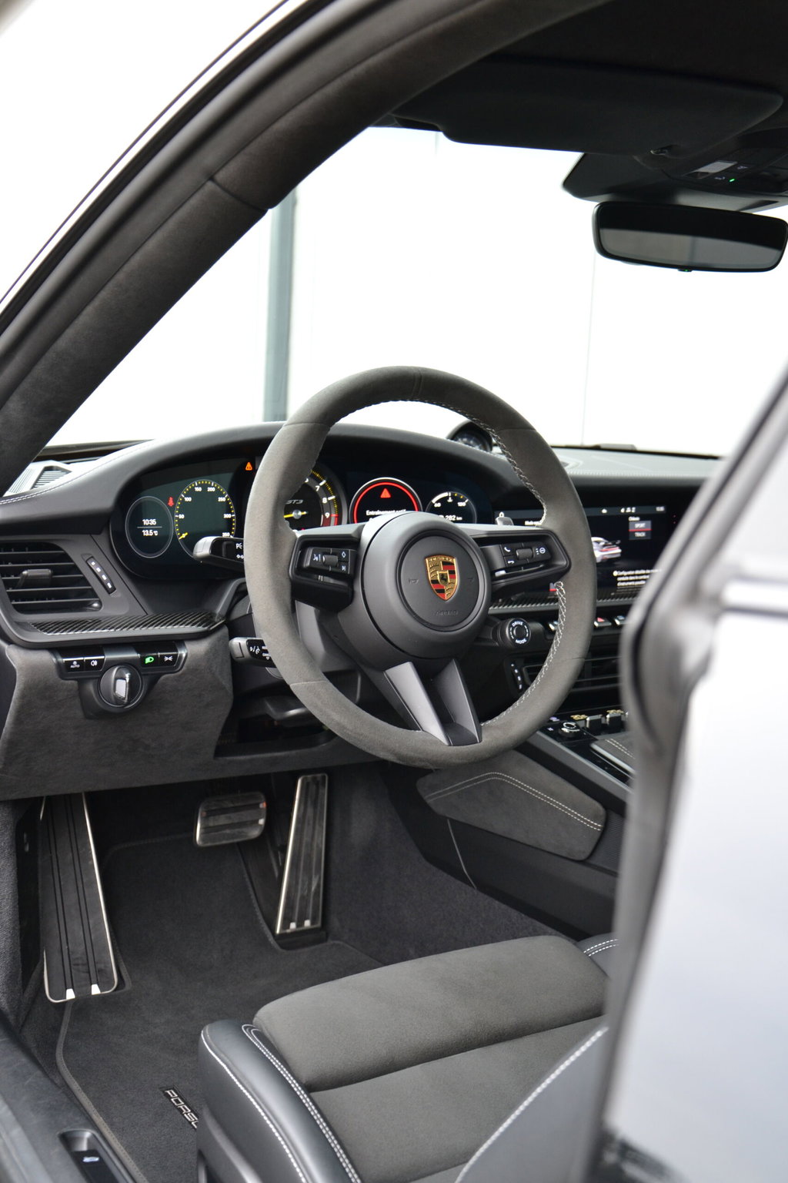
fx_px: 1280
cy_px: 592
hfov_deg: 34.2
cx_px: 394
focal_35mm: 39
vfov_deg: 49.6
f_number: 4
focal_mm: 26
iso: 400
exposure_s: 1/40
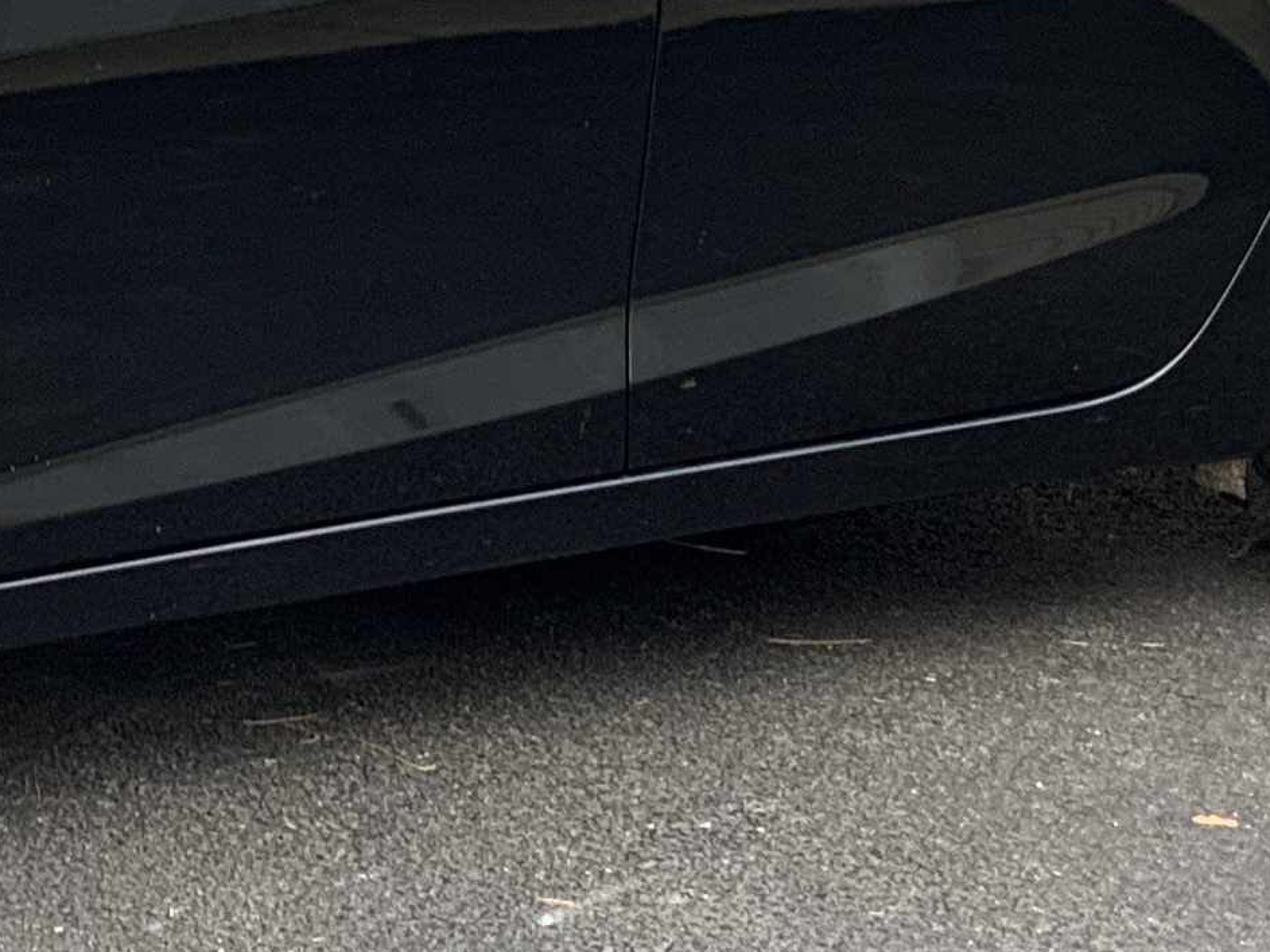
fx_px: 4549
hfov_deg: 15.4
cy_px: -65
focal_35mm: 124
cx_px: -158
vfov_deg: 11.8
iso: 25
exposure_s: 1/122
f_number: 1.8
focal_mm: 3
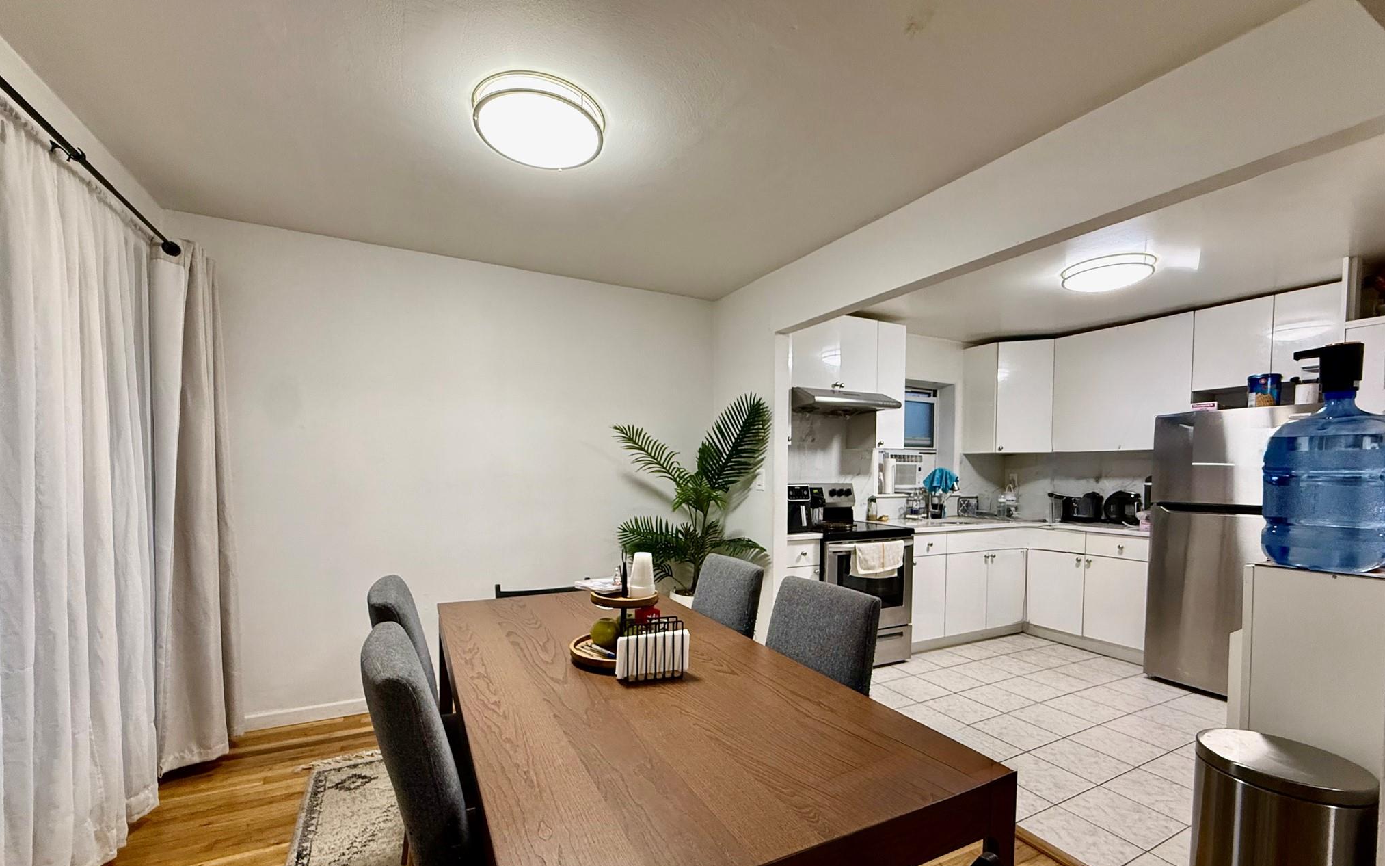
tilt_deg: -2.2
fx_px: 566
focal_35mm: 15
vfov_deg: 74.4
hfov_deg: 101.5
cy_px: 493
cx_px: 688
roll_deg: -0.8
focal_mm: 2.22
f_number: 2.2
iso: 250
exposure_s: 1/60
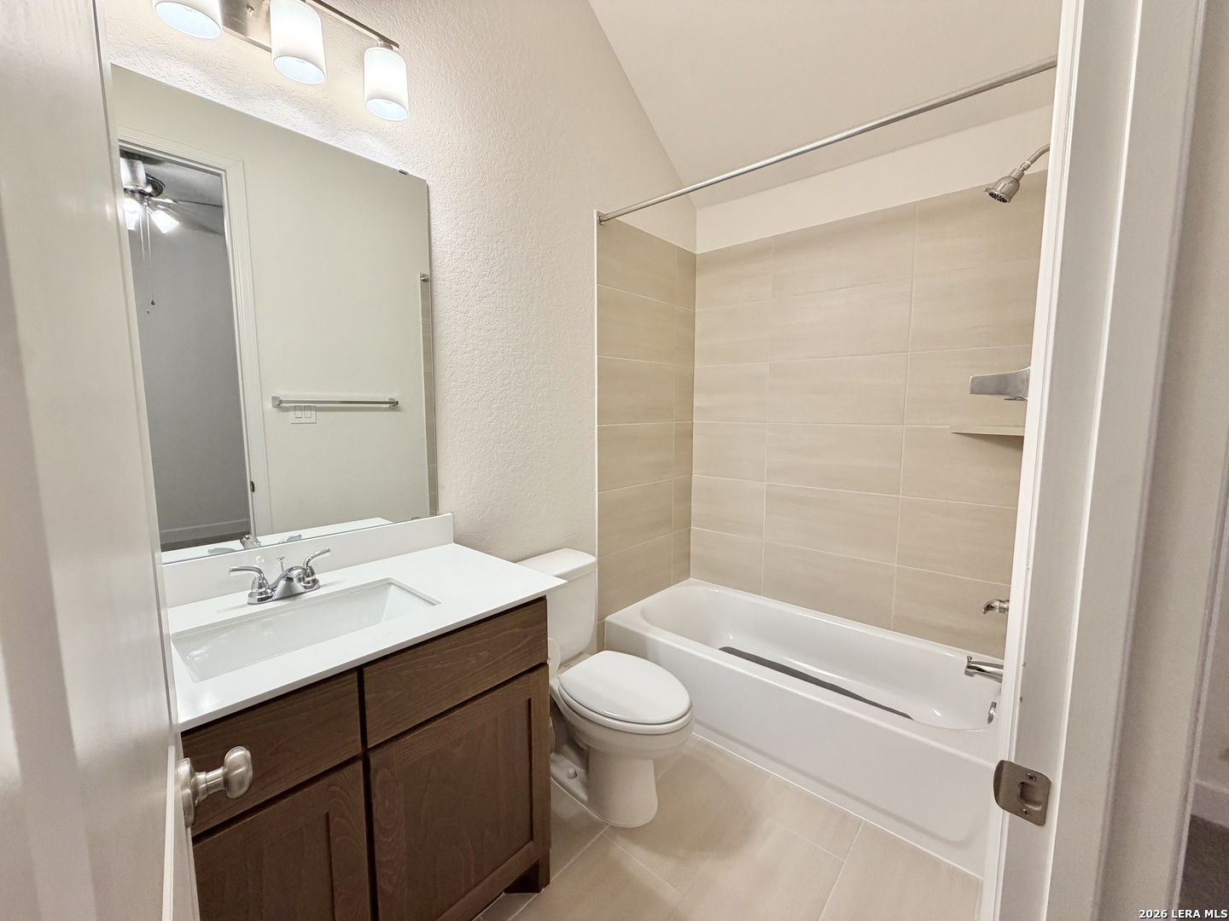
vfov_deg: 85.7
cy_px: 460
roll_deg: +0.2
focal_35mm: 14
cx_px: 614
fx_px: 497
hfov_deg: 102.1
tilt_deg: -6.6
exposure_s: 1/120
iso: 250
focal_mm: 2.22
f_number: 2.2
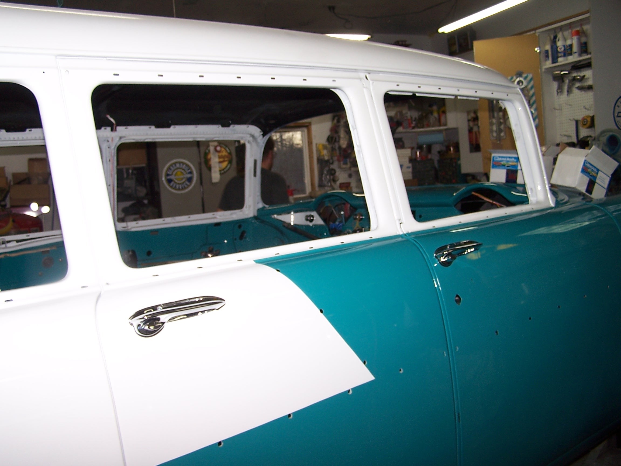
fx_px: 682
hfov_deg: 49.0
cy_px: 233
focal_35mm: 38
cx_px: 310
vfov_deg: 37.7
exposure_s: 1/60
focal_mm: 6.3
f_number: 2.8
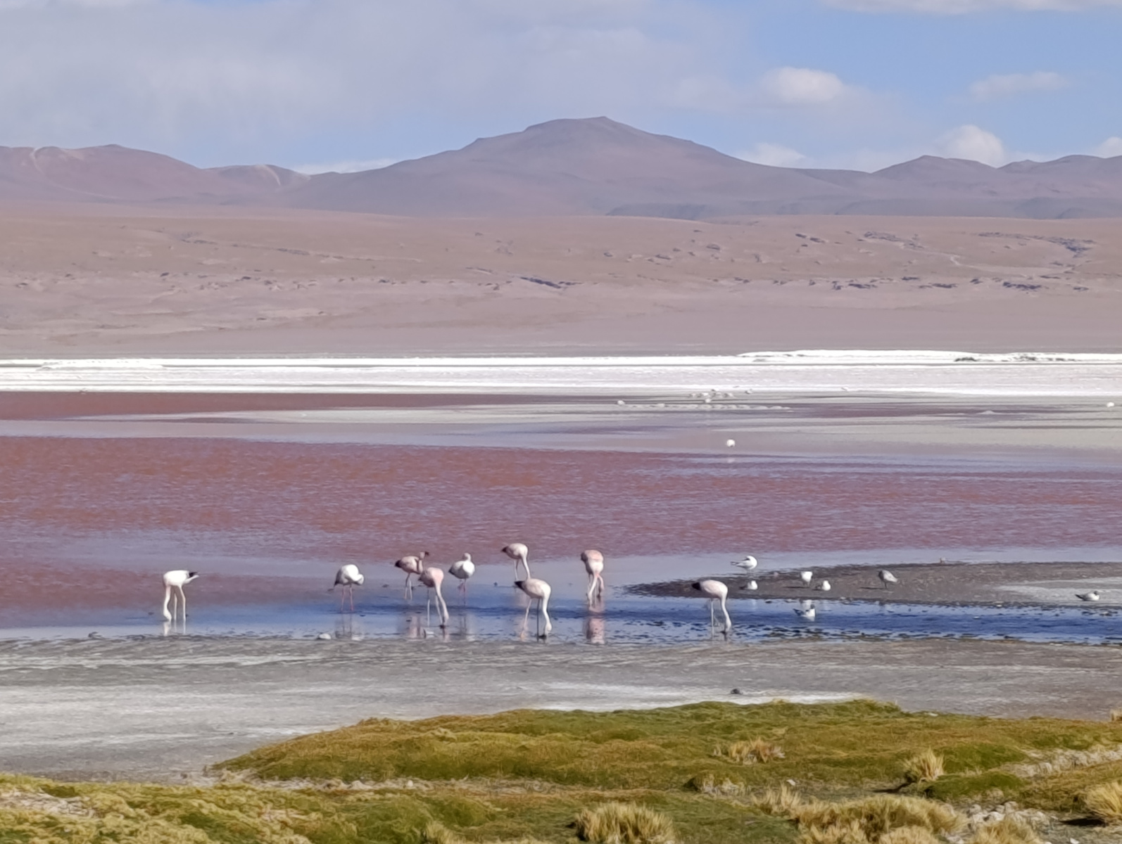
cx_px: 561
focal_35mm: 174
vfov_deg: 8.6
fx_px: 5647
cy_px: 422
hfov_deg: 11.3
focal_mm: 6.14
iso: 50
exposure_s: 1/1280
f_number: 1.6
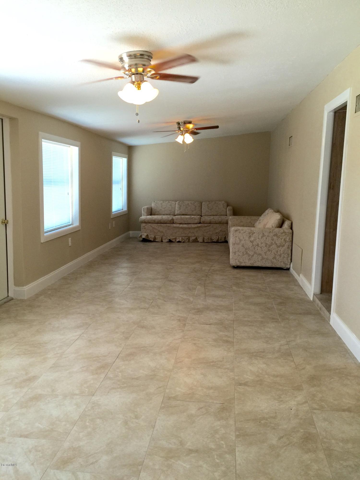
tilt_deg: -7.1
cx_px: 180
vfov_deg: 61.7
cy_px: 240
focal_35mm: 29
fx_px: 402
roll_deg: -1.2
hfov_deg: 48.2
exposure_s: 1/40
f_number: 2.2
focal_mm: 4.15
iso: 32
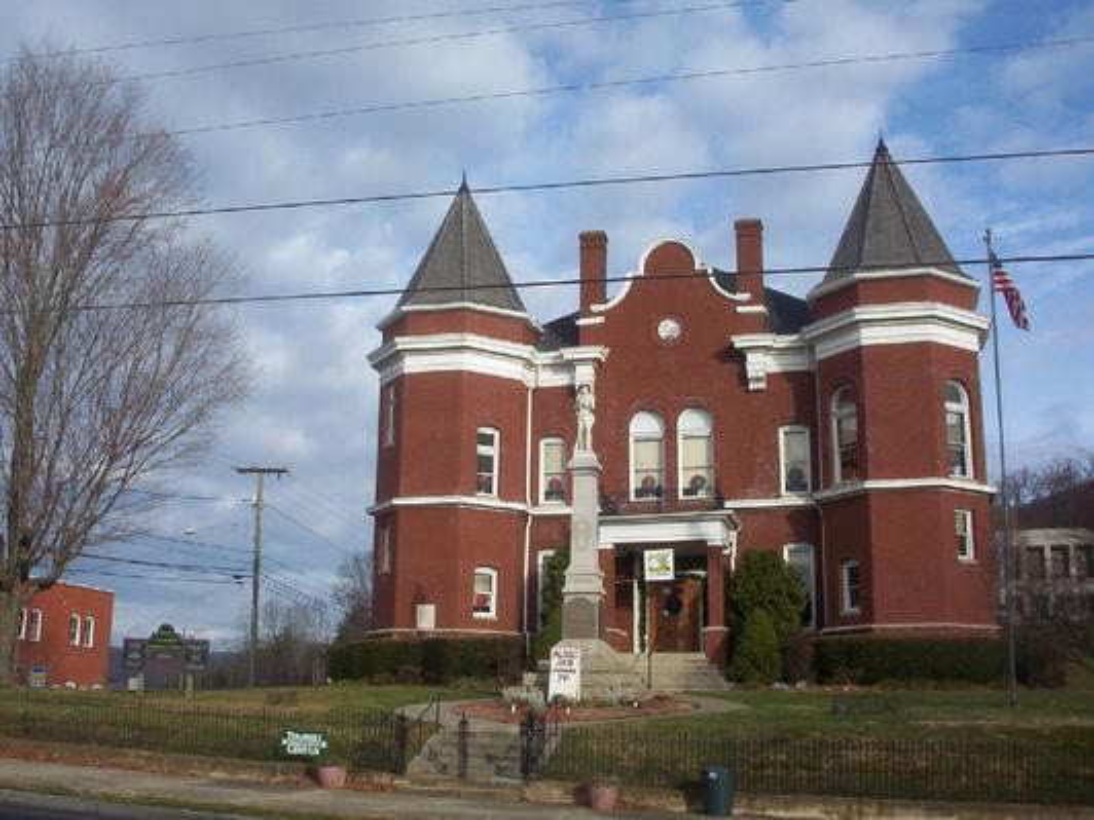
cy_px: 410
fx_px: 1233
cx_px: 547
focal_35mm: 39
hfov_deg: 47.9
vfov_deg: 36.8
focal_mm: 6
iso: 100
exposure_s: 1/194
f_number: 8
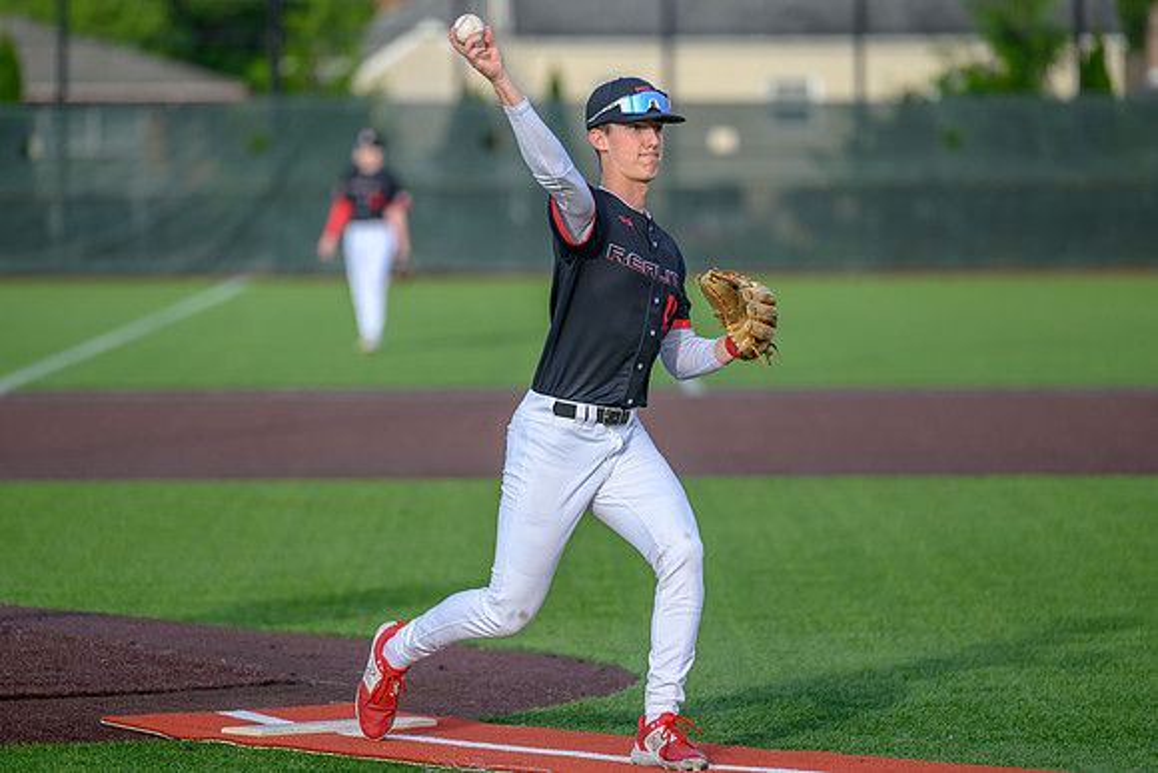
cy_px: 352
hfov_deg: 8.8
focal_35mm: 233
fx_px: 7490
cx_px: 489
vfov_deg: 5.9
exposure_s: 1/2000
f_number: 3.2
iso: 320
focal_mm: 200
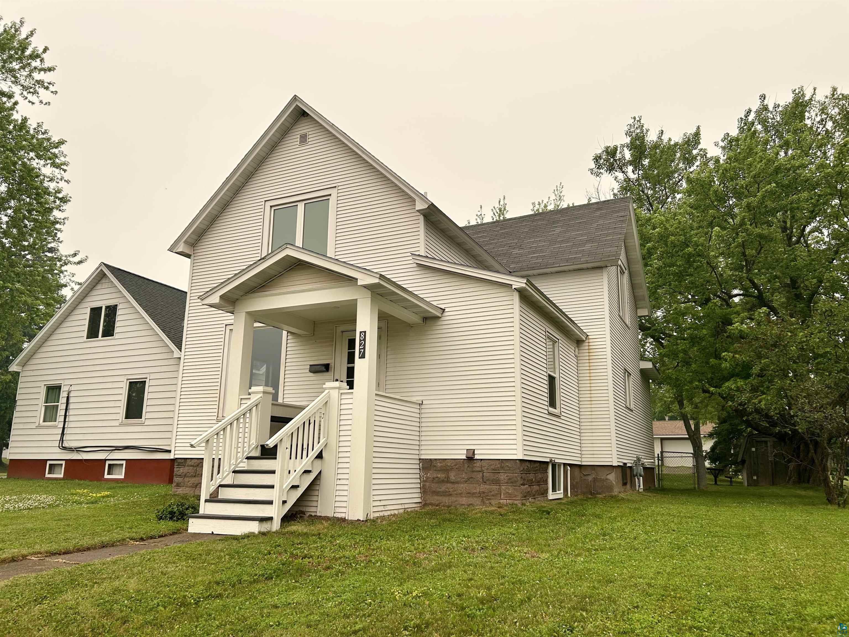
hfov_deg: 67.3
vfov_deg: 53.1
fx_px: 638
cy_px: 318
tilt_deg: +13.1
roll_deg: -0.2
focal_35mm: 26
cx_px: 424
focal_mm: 5.7
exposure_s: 1/743
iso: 50
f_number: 1.5
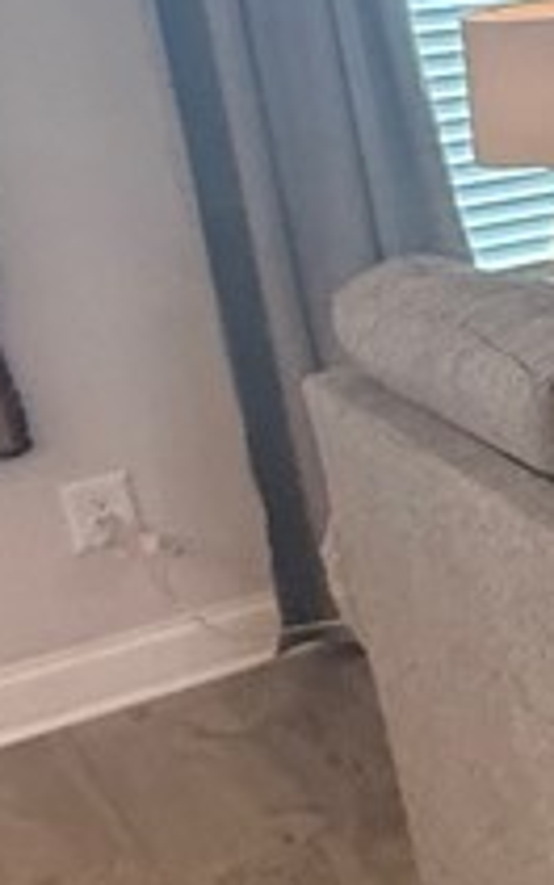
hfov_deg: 9.3
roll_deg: +2.1
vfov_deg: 27.5
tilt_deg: -9.4
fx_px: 1738
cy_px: 88
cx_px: 1985
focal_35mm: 72
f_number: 2.2
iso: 320
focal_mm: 2.22
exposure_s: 1/60
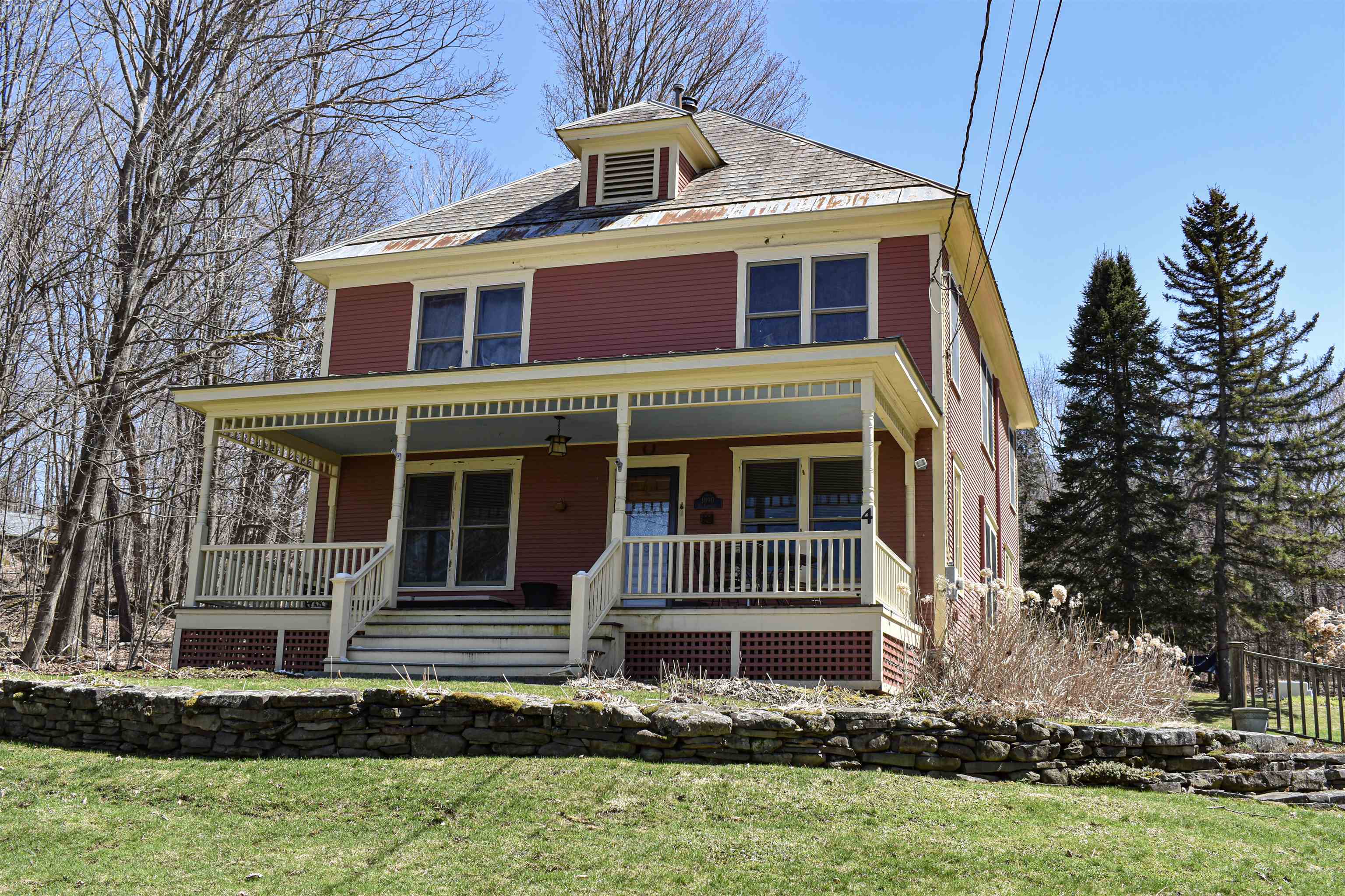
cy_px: 448
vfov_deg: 36.9
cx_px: 672
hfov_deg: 53.1
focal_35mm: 36
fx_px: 1345
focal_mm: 24
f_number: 8
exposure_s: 1/250
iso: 180
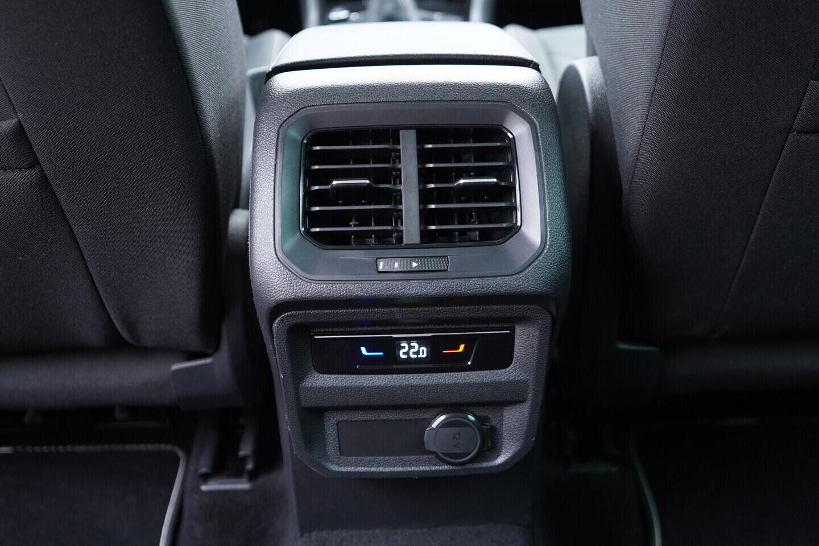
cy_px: 273
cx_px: 410
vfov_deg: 36.9
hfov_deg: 53.1
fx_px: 819
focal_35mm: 36
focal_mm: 24
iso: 1250
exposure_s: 1/40
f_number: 2.8
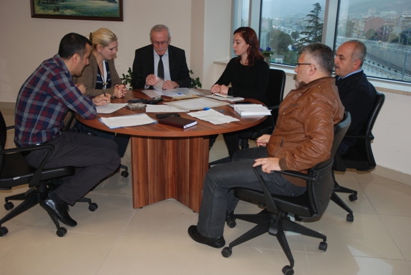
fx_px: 411
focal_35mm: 36
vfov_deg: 36.9
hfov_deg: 53.1
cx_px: 206
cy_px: 138
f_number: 3.8
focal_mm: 24
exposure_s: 1/60
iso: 200
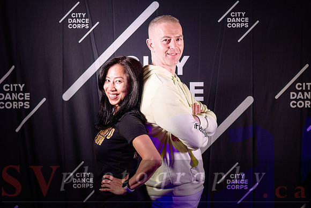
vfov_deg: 27.7
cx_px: 156
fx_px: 421
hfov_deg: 40.6
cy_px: 95
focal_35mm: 49
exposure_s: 1/80
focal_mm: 45
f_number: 3.2
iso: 1000
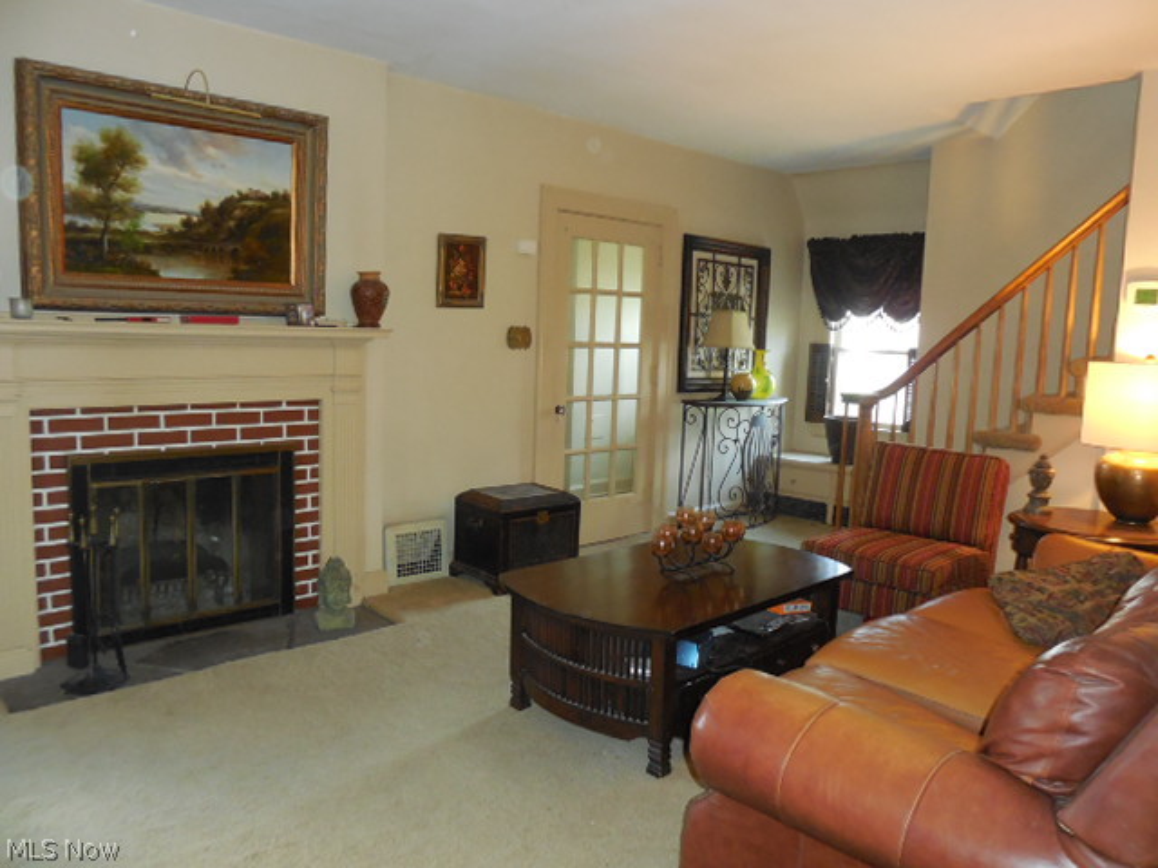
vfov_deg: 53.1
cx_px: 579
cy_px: 434
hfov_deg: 67.3
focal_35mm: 26
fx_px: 870
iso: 720
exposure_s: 1/25
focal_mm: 4.6
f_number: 3.5
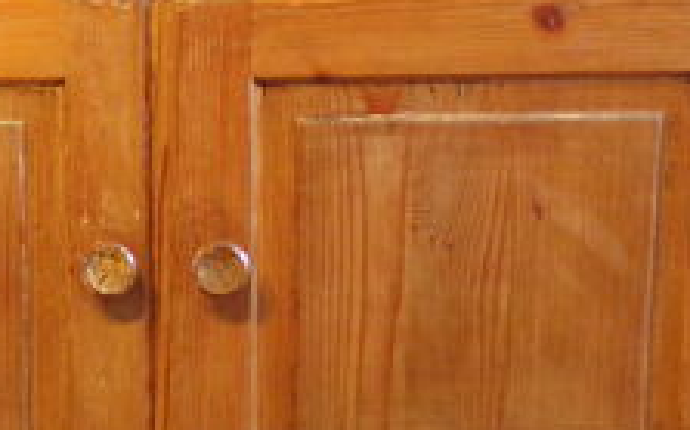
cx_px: 145
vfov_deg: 16.3
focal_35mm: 80
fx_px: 1503
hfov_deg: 25.4
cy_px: 173
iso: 400
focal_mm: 5
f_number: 3.1
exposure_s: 1/13
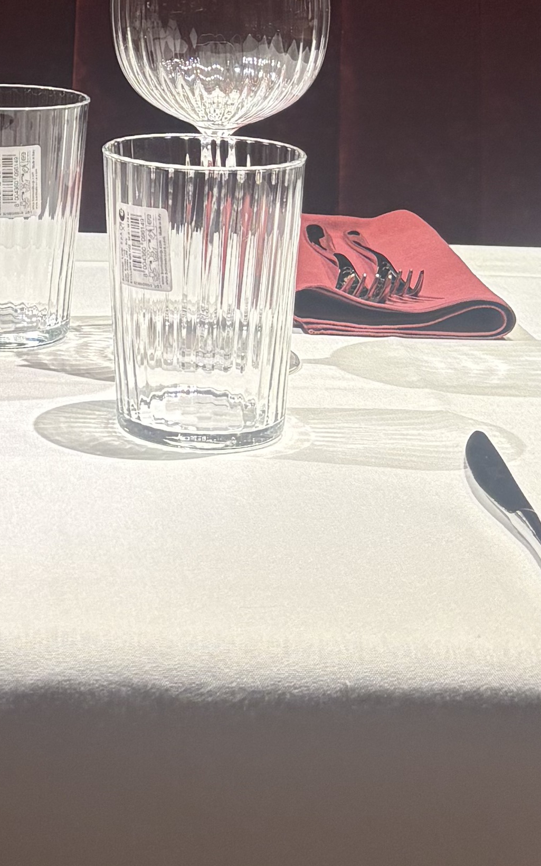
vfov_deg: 20.2
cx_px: -17
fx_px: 2265
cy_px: -193
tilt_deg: -1.2
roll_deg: -1.4
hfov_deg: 13.4
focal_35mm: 96
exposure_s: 1/60
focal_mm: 5.96
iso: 125
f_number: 1.6
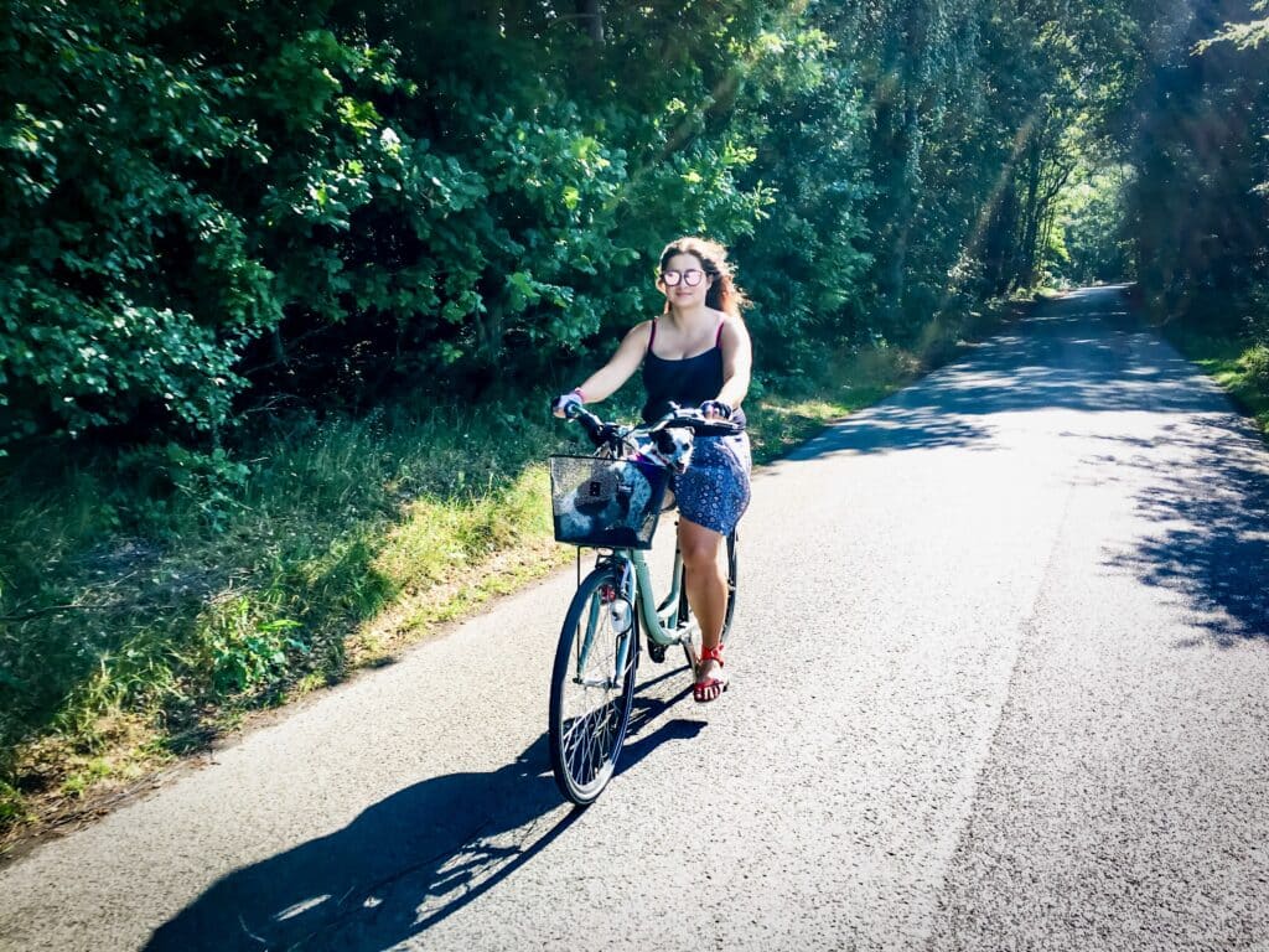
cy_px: 476
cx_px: 634
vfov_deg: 48.2
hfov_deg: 61.7
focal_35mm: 29
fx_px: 1063
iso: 25
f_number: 2.2
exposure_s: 1/413
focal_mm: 4.15
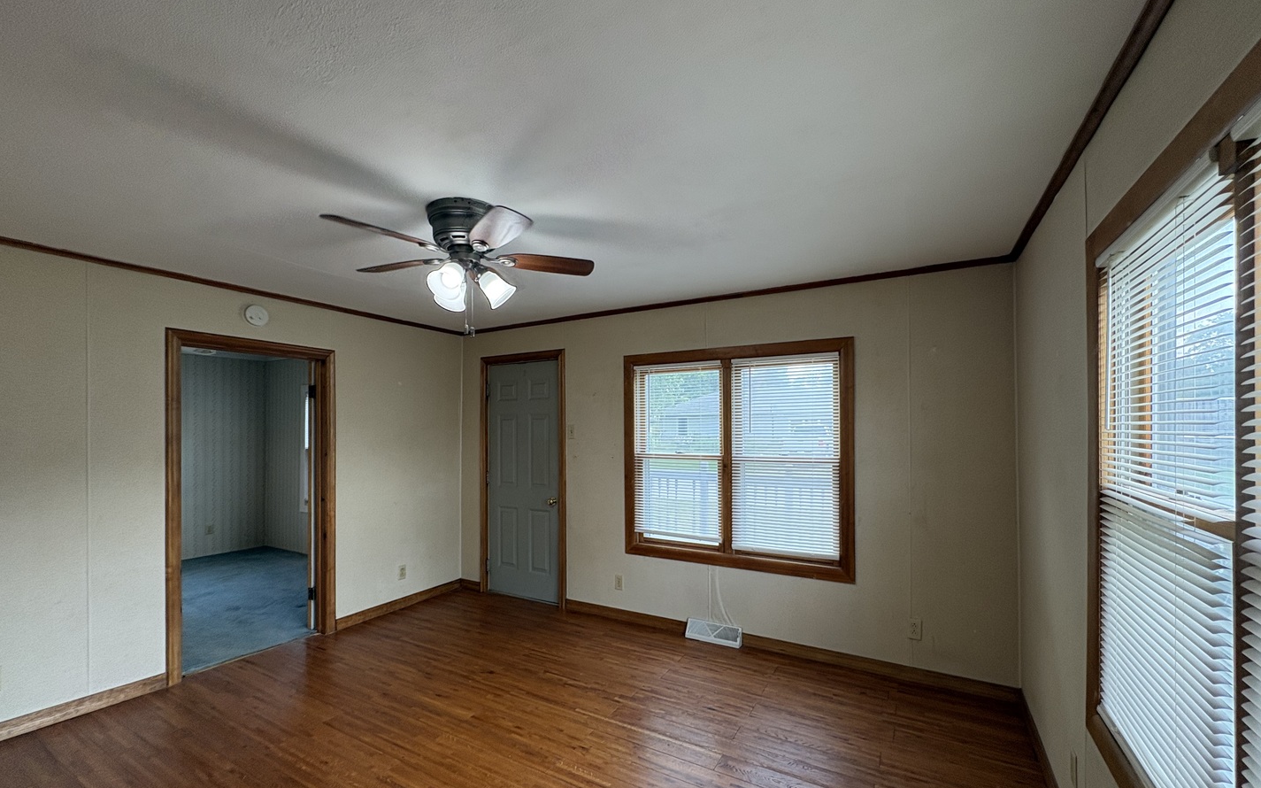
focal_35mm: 15
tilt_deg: +0.5
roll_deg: -0.1
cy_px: 422
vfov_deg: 74.7
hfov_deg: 101.5
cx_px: 636
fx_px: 515
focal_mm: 2.22
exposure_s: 1/120
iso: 100
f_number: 2.2
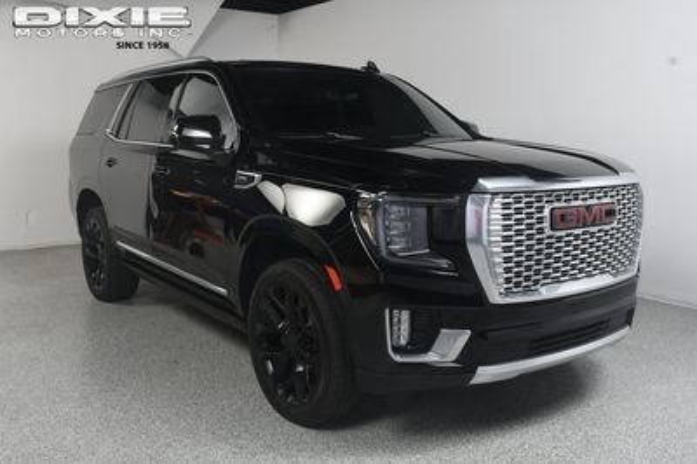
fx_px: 658
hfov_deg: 55.8
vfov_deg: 38.8
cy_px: 232
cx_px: 348
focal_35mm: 34
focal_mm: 23
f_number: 9
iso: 100
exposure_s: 1/160
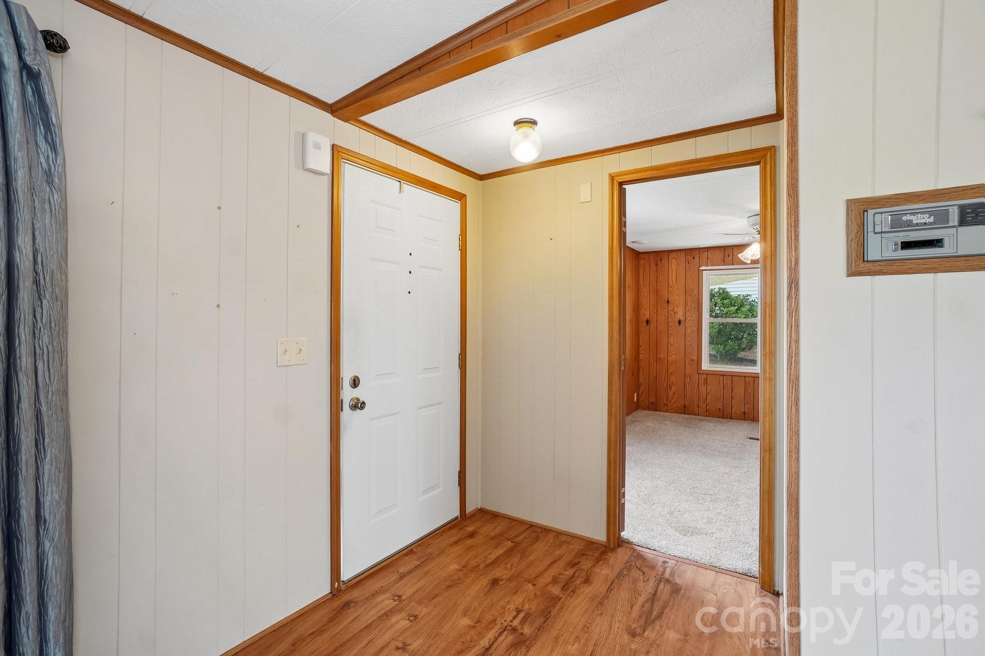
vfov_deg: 77.3
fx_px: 410
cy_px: 328
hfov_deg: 100.4
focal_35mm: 15
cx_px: 492
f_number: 8
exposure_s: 1/15
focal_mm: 10
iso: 400
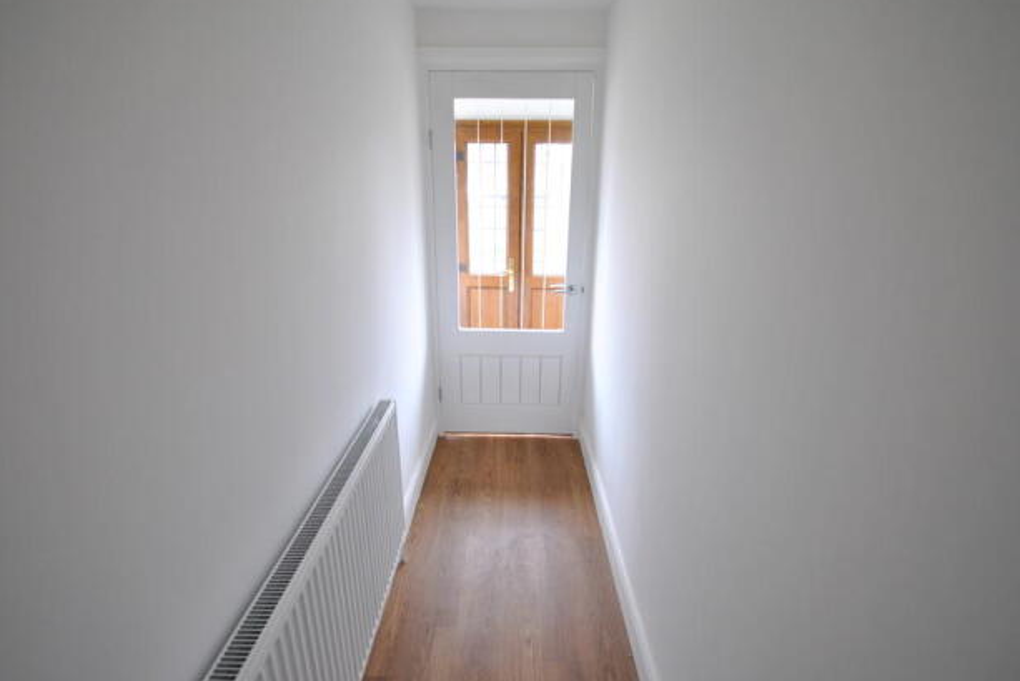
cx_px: 502
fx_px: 453
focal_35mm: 16
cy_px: 340
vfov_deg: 73.8
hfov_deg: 96.7
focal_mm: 10
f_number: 4
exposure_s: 1/30
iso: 320
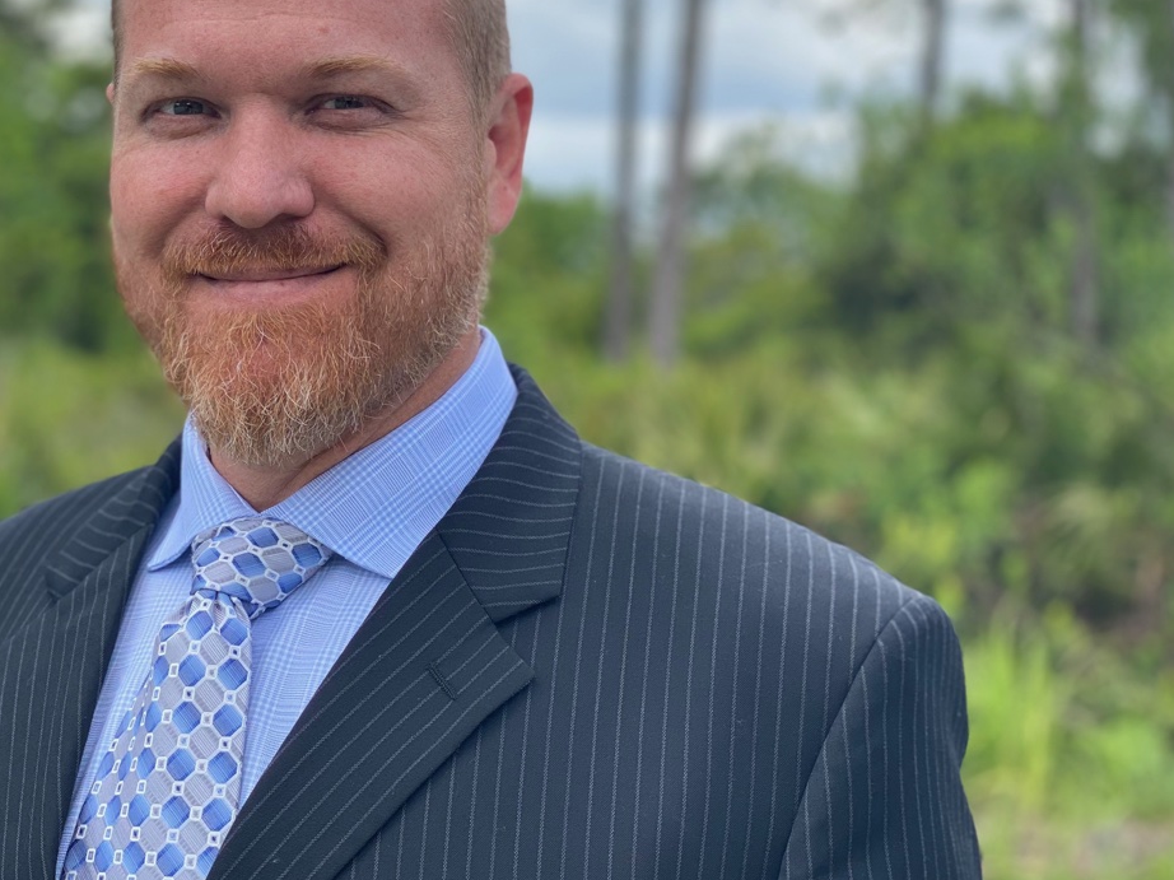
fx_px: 2679
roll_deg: -2.5
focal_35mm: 79
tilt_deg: -0.3
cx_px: 379
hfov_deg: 24.6
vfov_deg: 18.6
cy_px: 391
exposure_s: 1/318
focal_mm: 6
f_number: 2
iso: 20
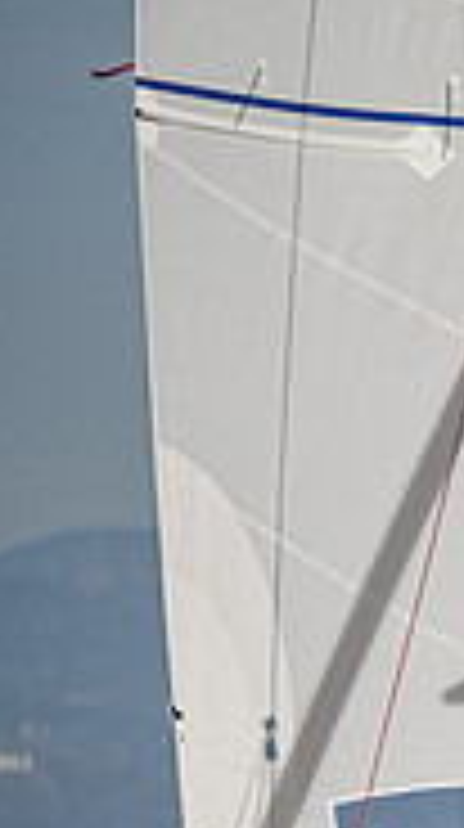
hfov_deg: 1.4
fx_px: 18792
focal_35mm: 856
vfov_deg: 2.5
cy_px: 960
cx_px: 1366
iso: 320
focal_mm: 220
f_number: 5.6
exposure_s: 1/4000
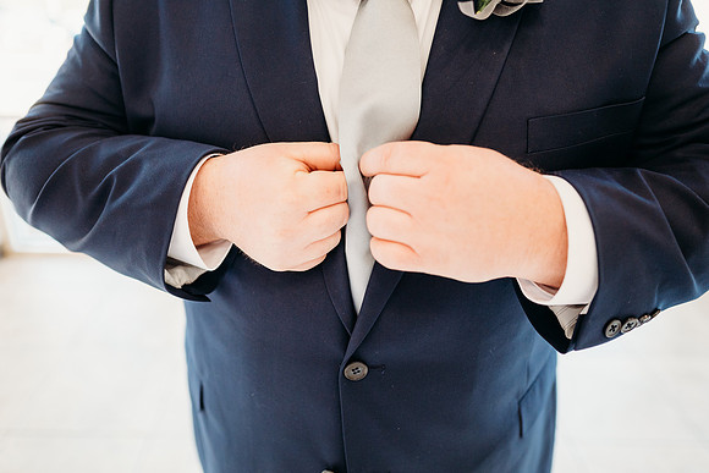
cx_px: 336
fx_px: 515
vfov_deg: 49.3
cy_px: 235
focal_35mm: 26
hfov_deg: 69.0
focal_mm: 24
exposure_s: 1/160
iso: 320
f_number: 1.8
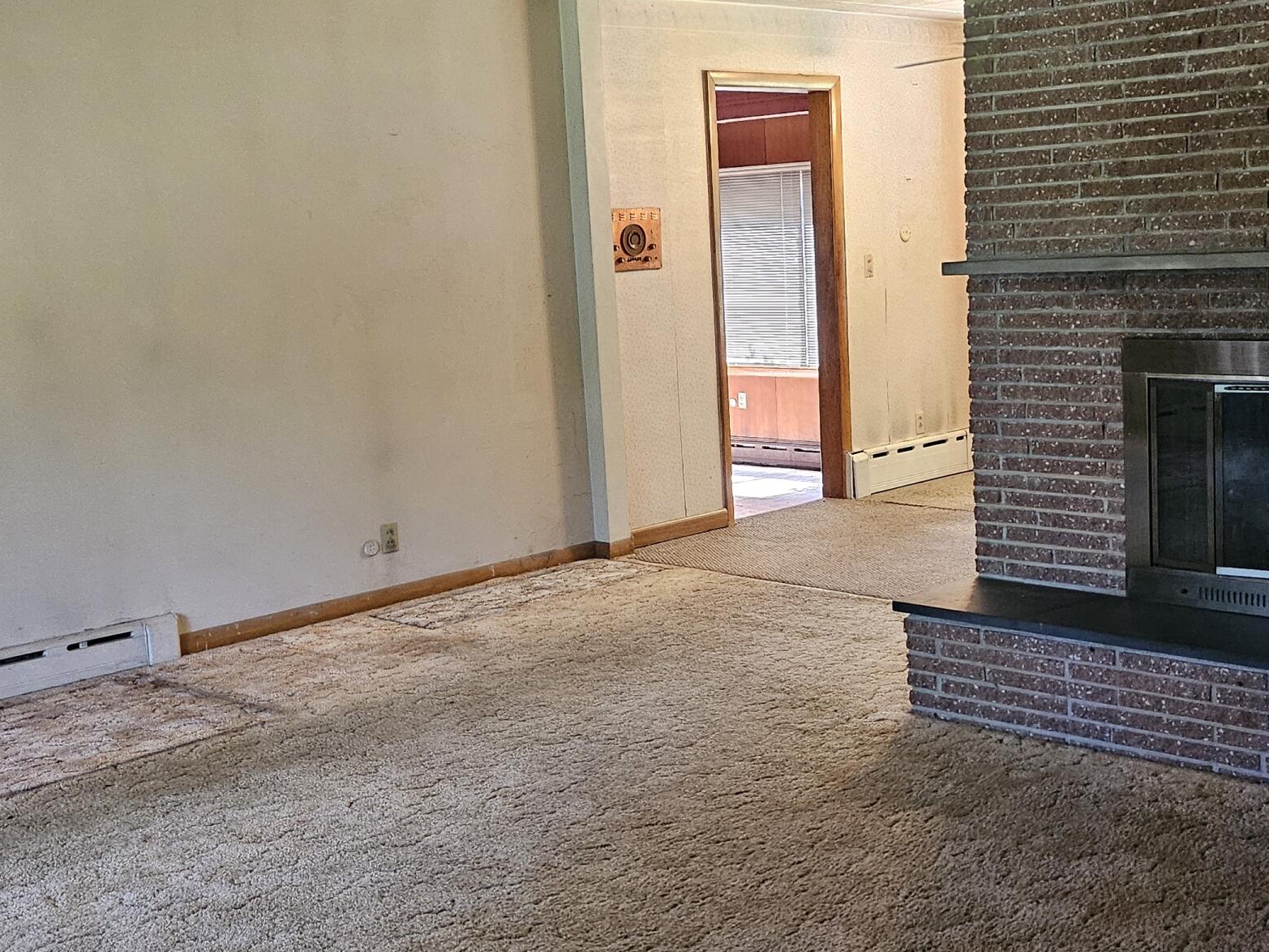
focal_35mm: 46
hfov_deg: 41.1
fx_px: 1686
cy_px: 466
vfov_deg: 31.5
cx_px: 725
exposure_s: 1/120
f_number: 1.8
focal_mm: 5
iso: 800
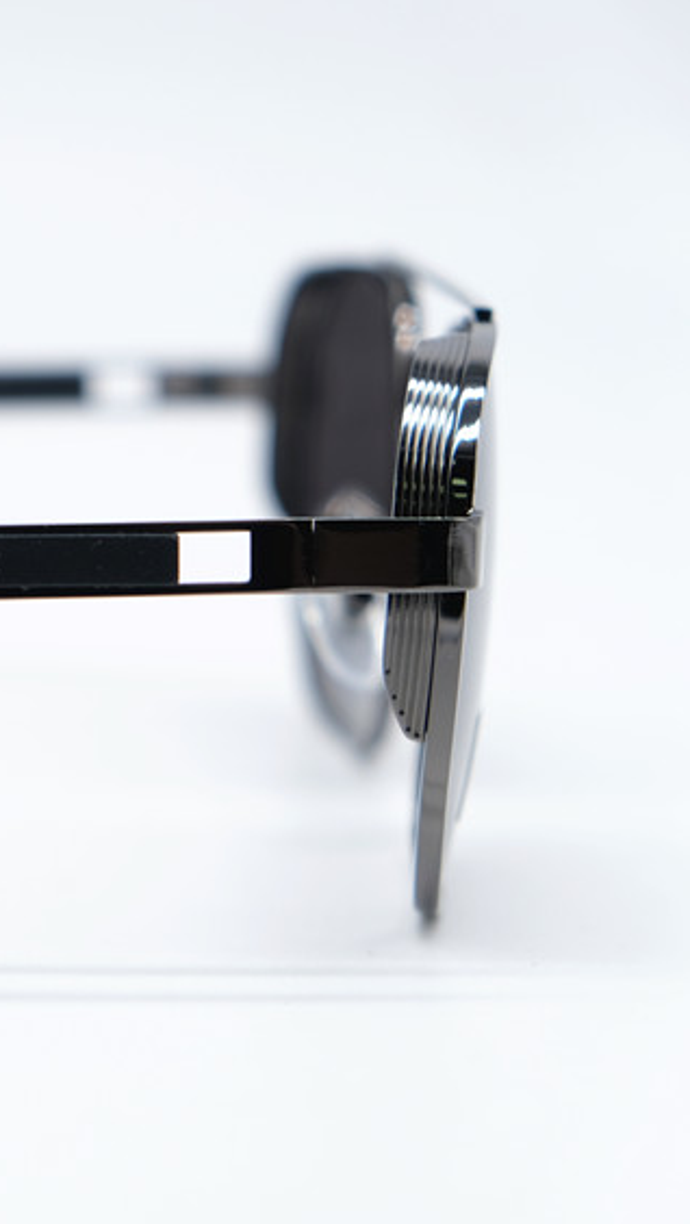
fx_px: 4156
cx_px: -349
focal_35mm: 128
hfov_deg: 9.2
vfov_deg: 16.7
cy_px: 666
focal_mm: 46.3
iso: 160
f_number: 4
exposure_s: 1/170
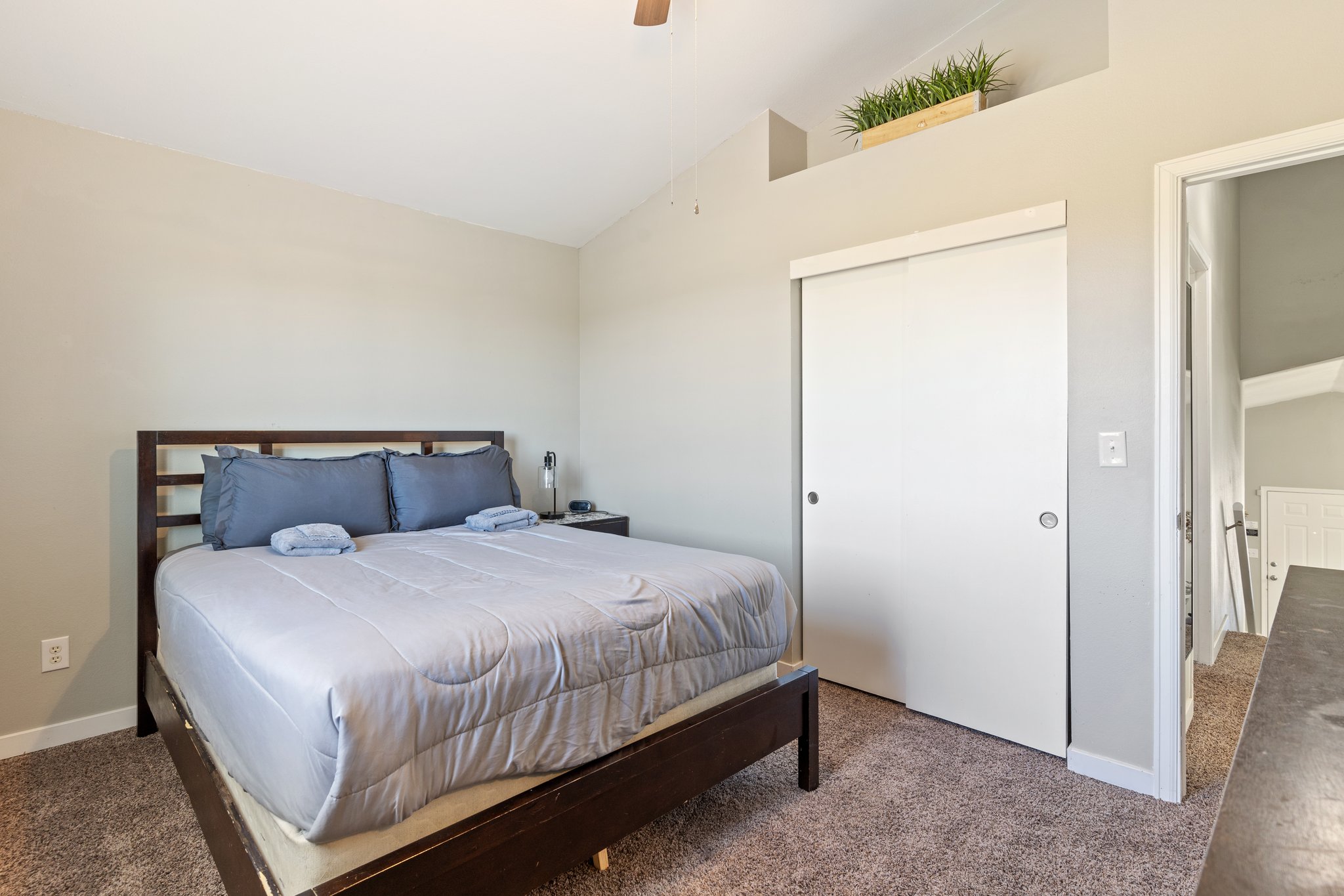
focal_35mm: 17
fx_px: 635
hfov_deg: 93.3
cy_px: 448
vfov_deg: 70.4
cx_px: 672
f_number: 8
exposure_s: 1/2.5
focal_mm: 17
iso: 400
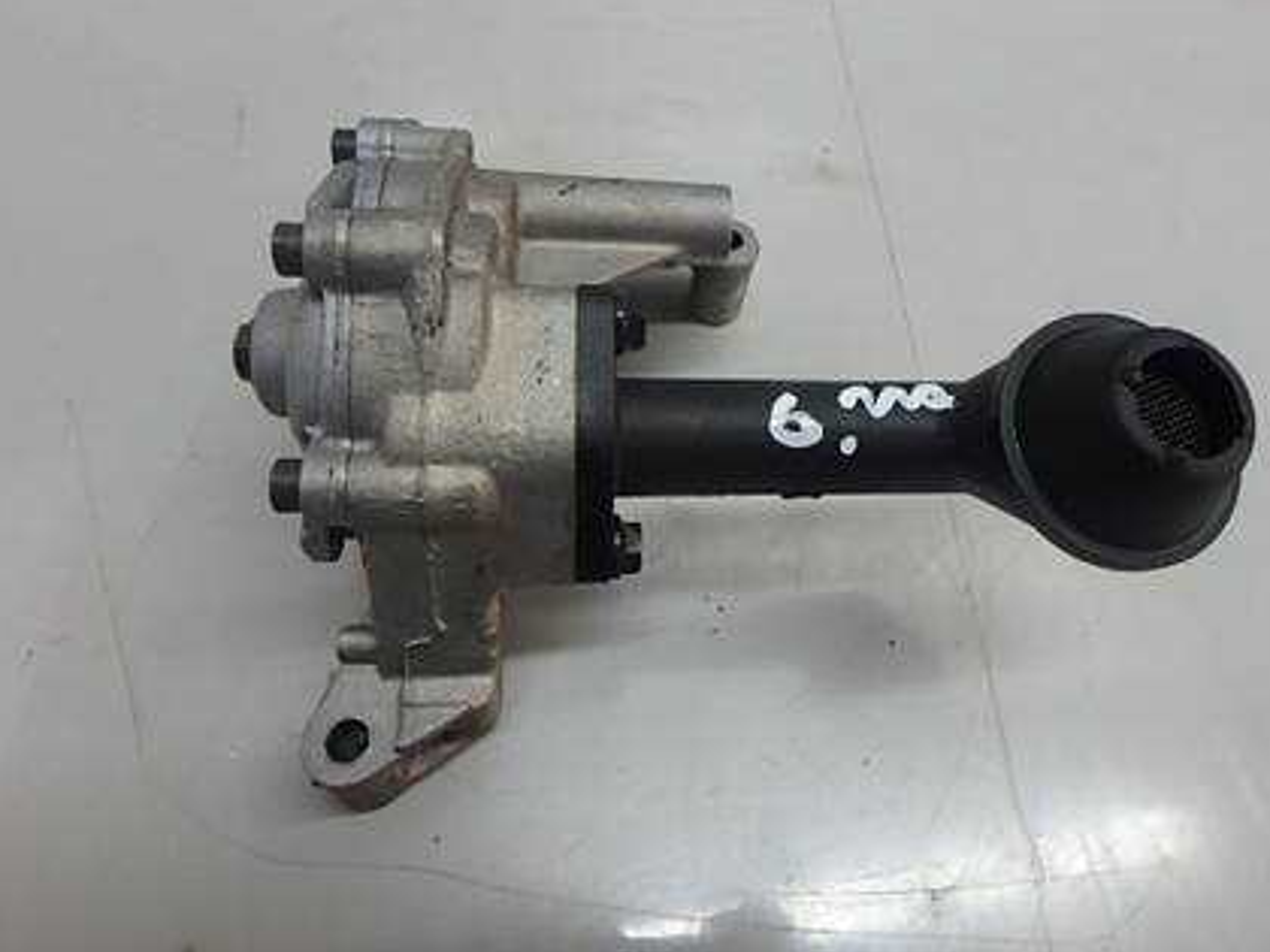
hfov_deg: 71.3
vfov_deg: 56.6
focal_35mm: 24
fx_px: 881
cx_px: 714
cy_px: 411
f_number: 3.5
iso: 200
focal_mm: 3.7
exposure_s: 1/50
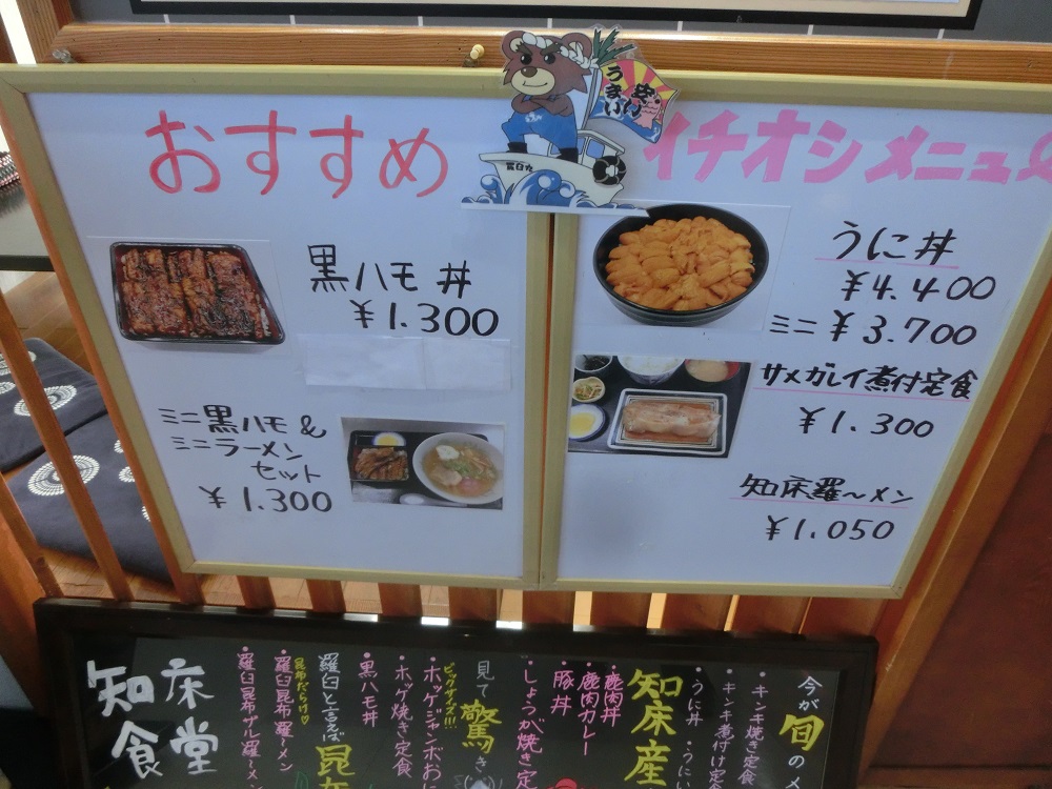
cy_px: 394
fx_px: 729
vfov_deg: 56.8
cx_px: 526
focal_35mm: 24
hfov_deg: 71.6
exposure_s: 1/125
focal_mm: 4.24
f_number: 3
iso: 400
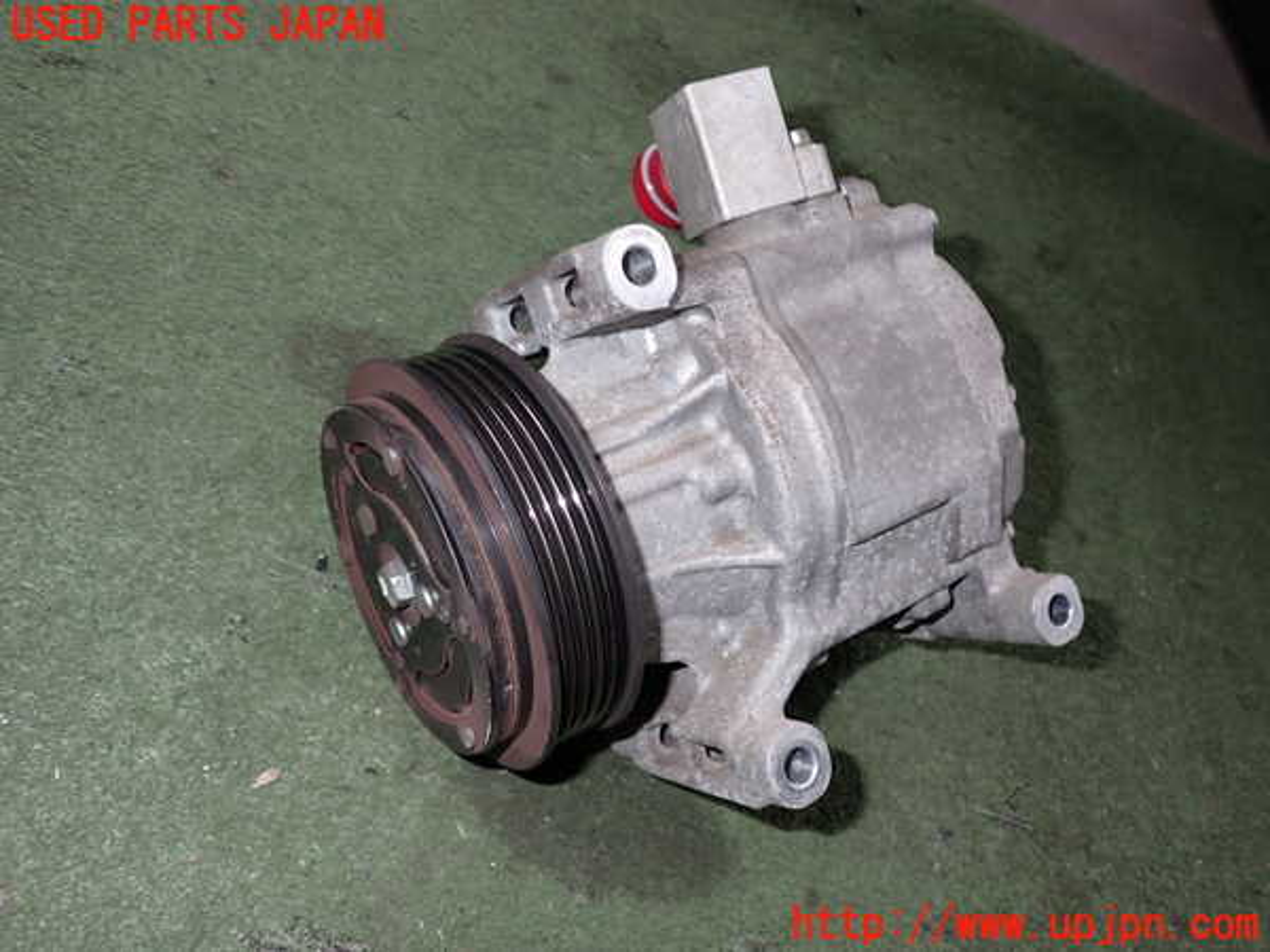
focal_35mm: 30
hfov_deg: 60.0
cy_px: 476
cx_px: 635
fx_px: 1101
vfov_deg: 46.8
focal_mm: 5.4
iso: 160
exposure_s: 1/30
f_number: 6.3
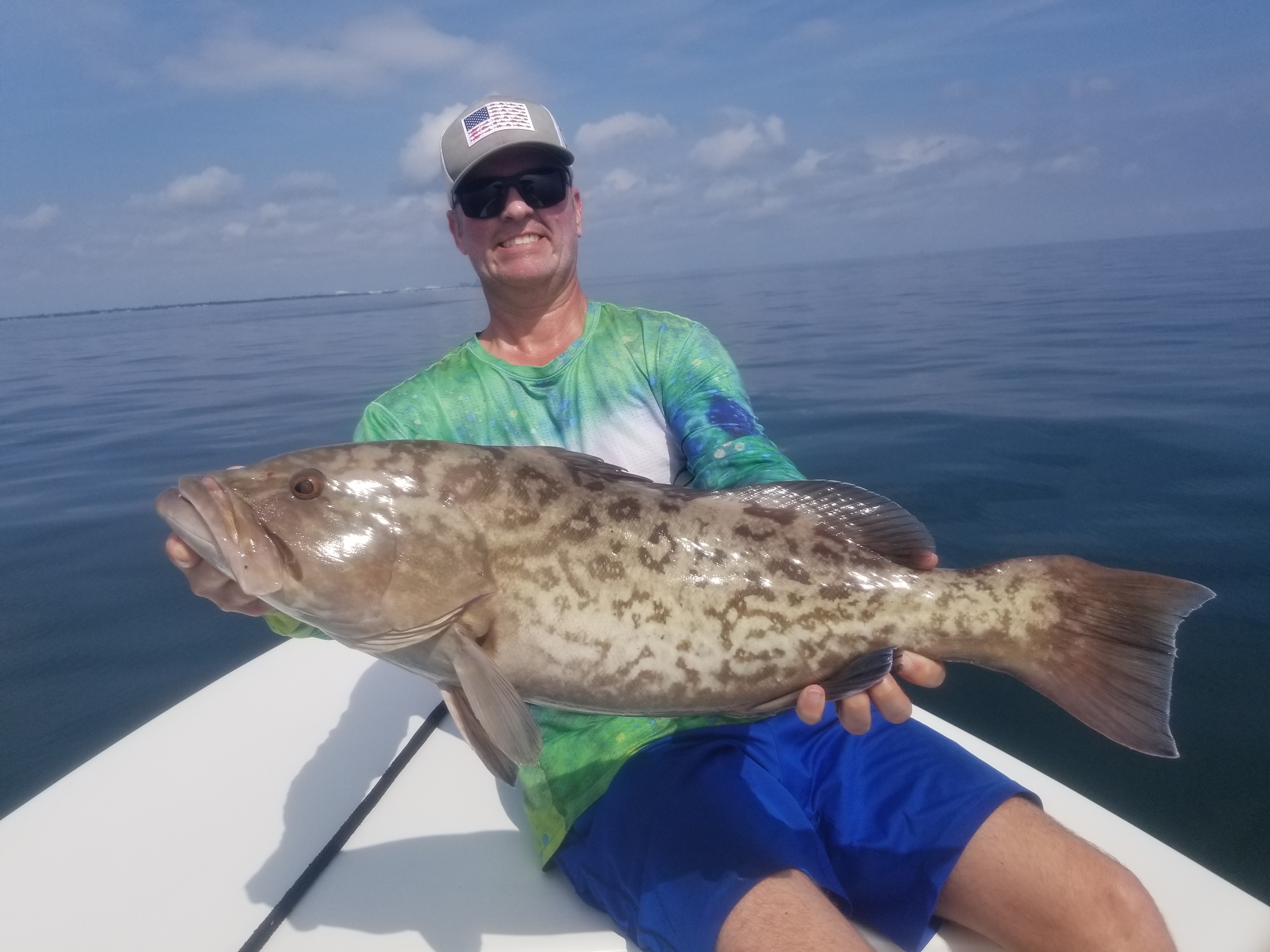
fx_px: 954
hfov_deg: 67.3
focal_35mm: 26
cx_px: 635
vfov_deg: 53.1
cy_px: 476
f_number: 1.7
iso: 50
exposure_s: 1/6192
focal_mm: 4.25
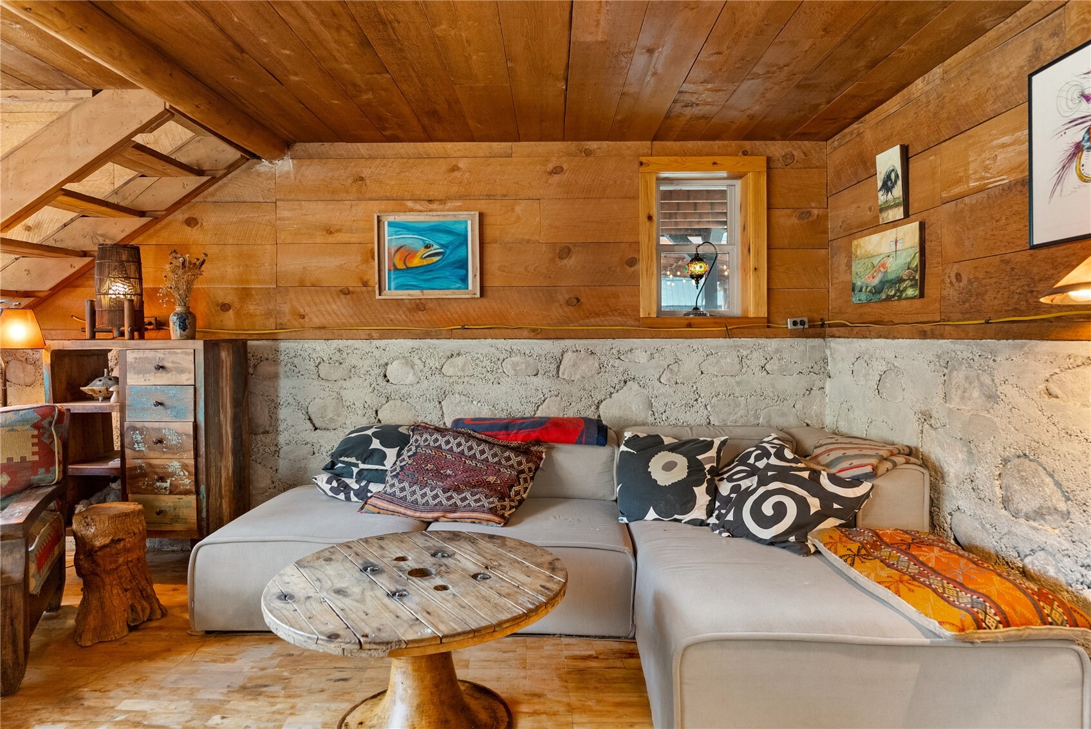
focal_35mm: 20
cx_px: 546
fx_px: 597
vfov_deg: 62.8
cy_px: 364
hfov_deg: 84.8
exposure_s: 1/15
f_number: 2.8
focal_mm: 19.7
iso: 400
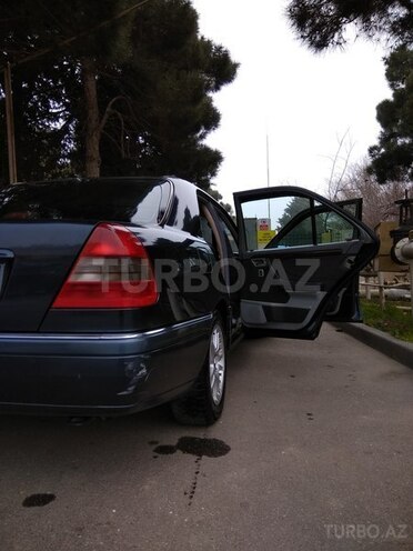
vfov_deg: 79.0
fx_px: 334
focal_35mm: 21
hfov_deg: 63.4
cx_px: 206
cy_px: 276
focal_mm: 3.57
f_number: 2
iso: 100
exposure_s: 1/162
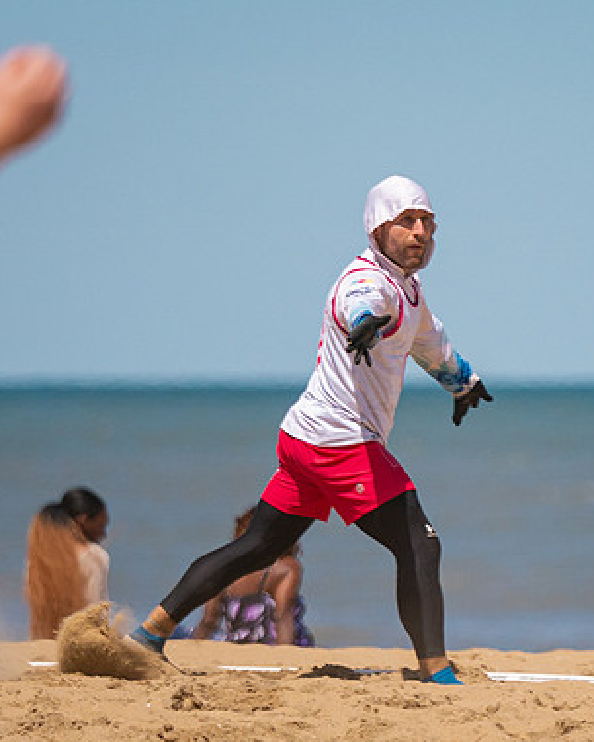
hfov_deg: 2.8
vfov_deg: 3.5
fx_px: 12218
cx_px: 489
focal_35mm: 556
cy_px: 480
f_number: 2.8
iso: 400
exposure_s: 1/10000
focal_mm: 200
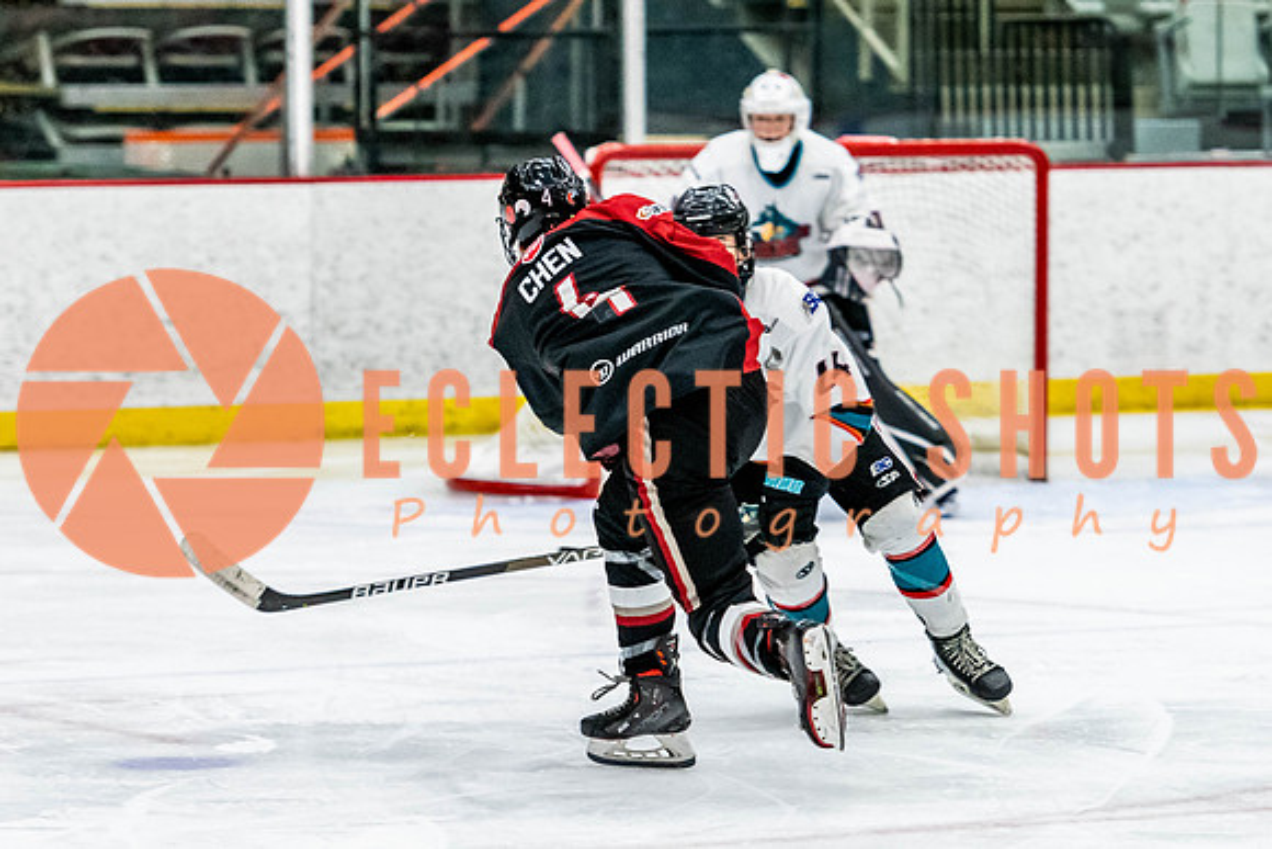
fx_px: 7935
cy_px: 479
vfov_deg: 6.1
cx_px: 774
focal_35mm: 225
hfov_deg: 9.2
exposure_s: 1/640
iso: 2800
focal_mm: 125
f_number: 2.8
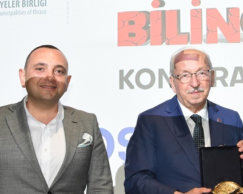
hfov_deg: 23.0
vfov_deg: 18.9
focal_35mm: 81
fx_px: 583
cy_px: 86
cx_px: 212
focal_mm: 24
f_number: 5.6
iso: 1250
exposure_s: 1/100
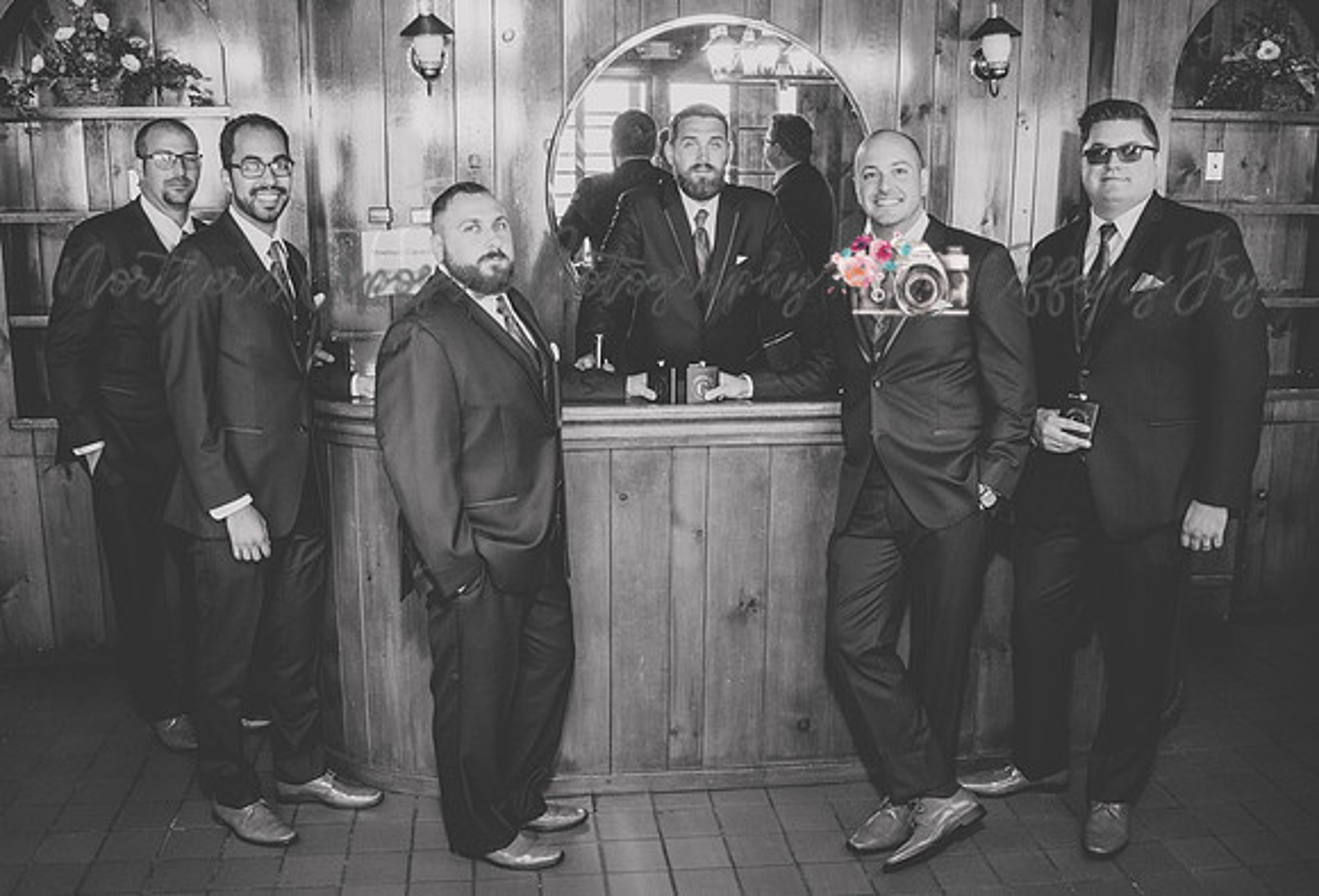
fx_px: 1316
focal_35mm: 36
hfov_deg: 53.2
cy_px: 470
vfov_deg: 37.6
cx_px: 611
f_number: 3.5
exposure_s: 1/60
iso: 1250
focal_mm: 20
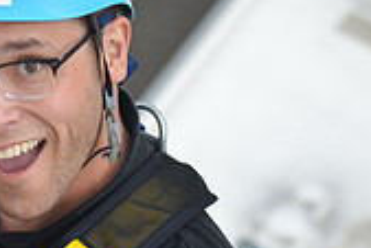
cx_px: -40
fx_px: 2916
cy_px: 160
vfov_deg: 4.9
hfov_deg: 7.2
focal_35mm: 283
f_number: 4
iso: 560
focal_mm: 55
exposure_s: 1/500
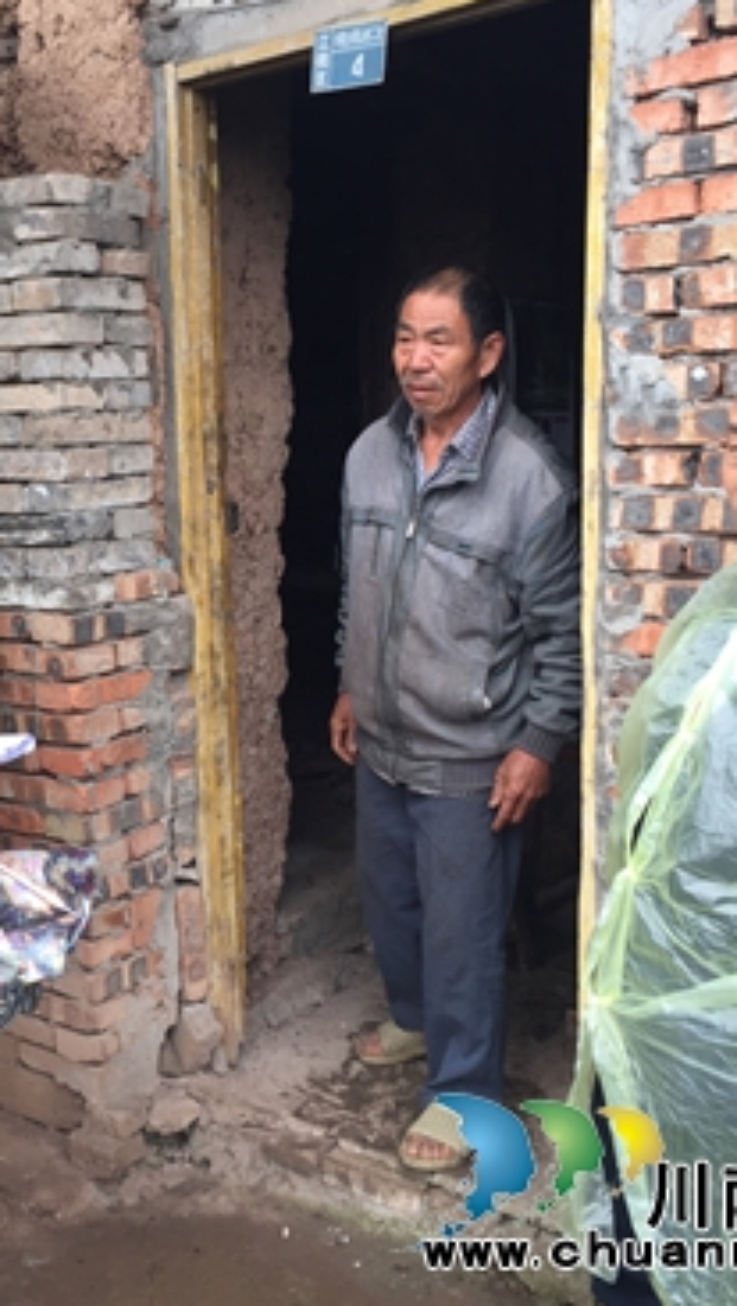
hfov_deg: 27.3
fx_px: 1491
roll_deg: -0.2
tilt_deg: -7.6
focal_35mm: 43
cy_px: 649
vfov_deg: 47.3
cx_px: 153
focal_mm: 4.15
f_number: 2.2
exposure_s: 1/50
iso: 32
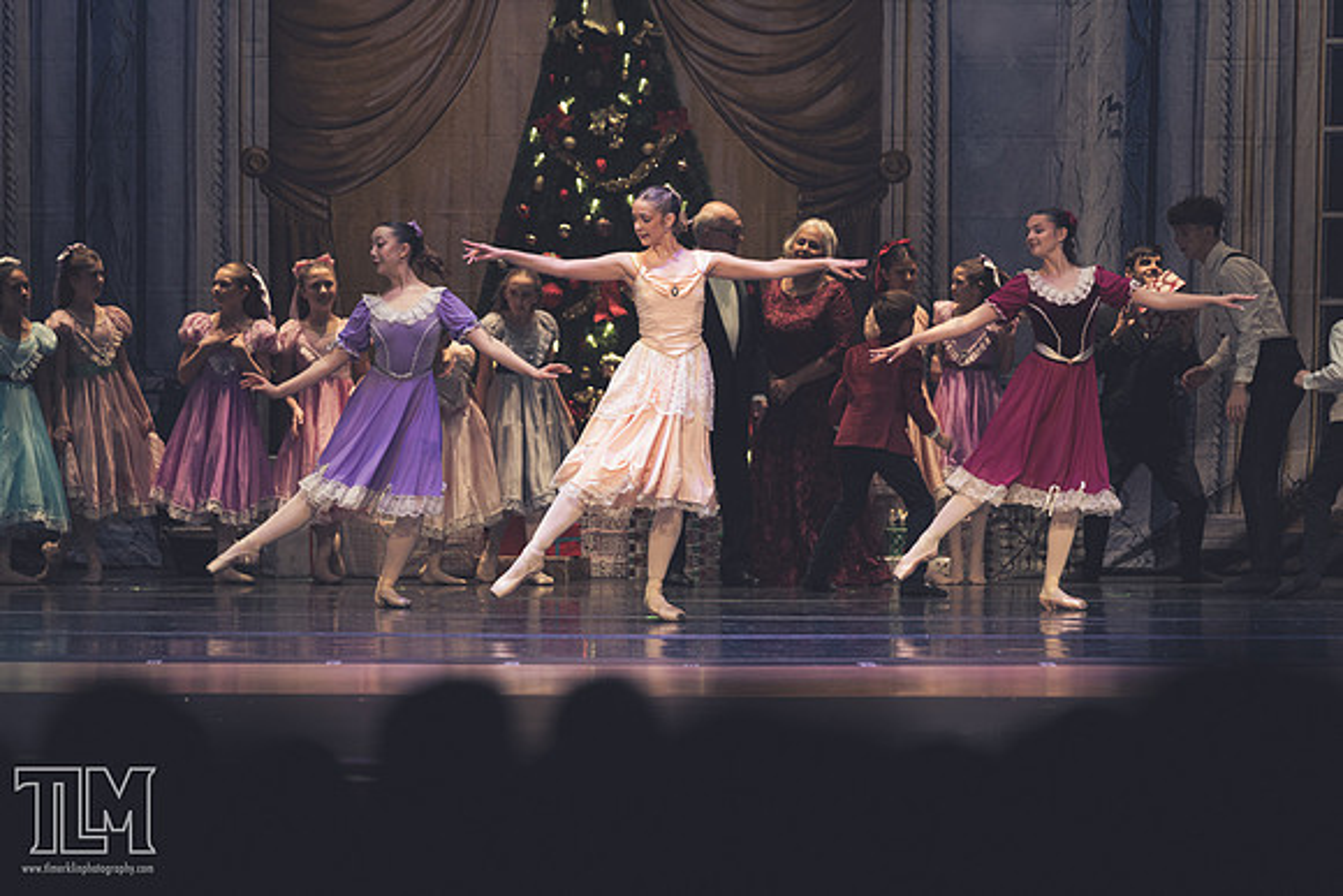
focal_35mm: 200
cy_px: 448
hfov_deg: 10.3
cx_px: 672
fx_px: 7463
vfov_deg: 6.9
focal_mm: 200
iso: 640
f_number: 2.8
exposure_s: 1/320
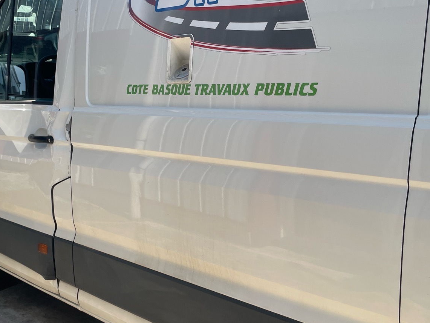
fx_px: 509
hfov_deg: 45.5
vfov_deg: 35.1
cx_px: 167
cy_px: 159
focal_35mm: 41
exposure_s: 1/2257
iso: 32
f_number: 1.6
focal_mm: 4.2
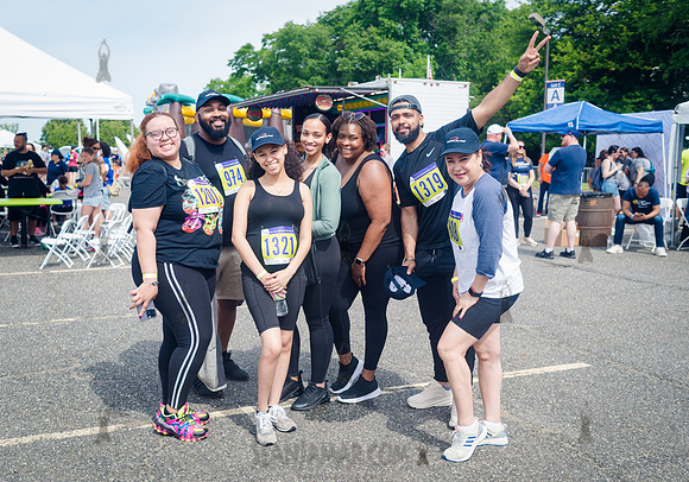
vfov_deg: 37.8
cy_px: 241
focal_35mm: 36
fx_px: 703
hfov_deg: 52.2
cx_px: 334
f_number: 4.5
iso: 200
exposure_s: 1/640
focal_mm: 35
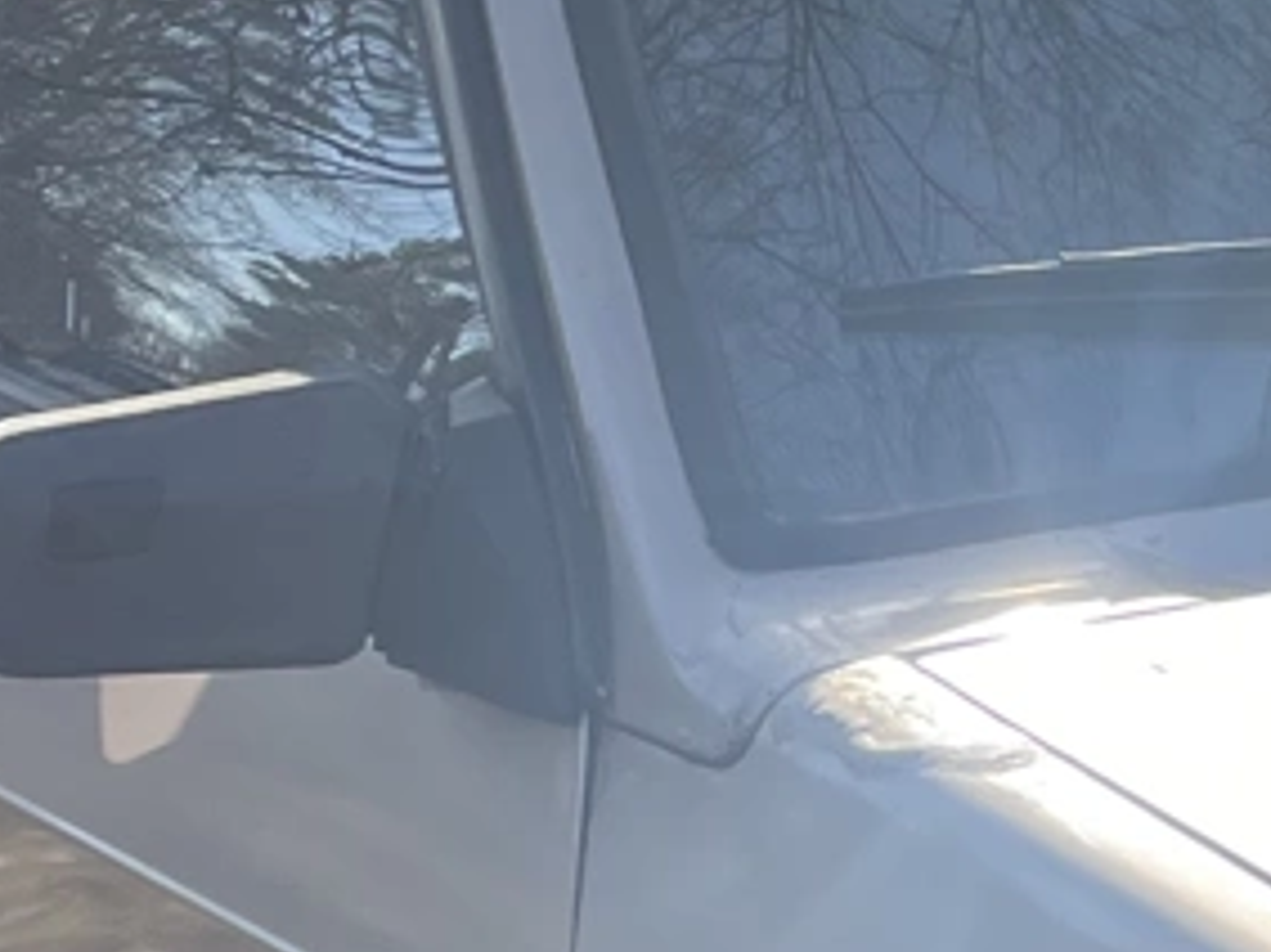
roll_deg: +1.6
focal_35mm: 147
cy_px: 1230
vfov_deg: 9.9
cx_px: 2070
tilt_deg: -19.2
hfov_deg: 12.6
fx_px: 5395
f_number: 1.6
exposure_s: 1/1043
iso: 32
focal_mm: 4.2
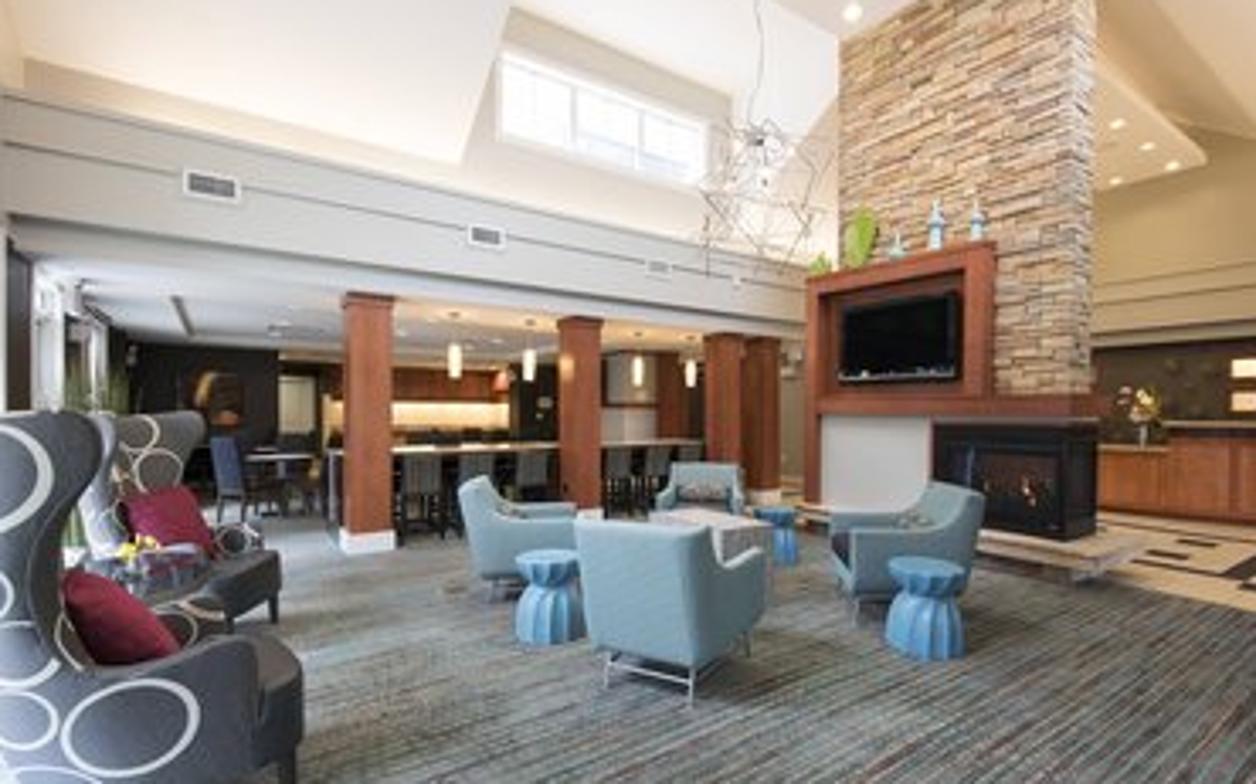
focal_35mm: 18
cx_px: 645
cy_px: 414
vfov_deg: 64.9
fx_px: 616
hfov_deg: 91.1
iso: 100
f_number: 11
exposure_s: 1/3
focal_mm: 17
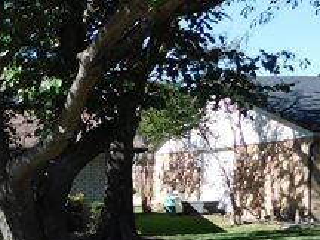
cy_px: 190
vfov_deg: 17.6
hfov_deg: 20.4
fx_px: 767
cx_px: -153
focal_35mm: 83
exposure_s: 1/800
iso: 125
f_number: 3.2
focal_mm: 4.9
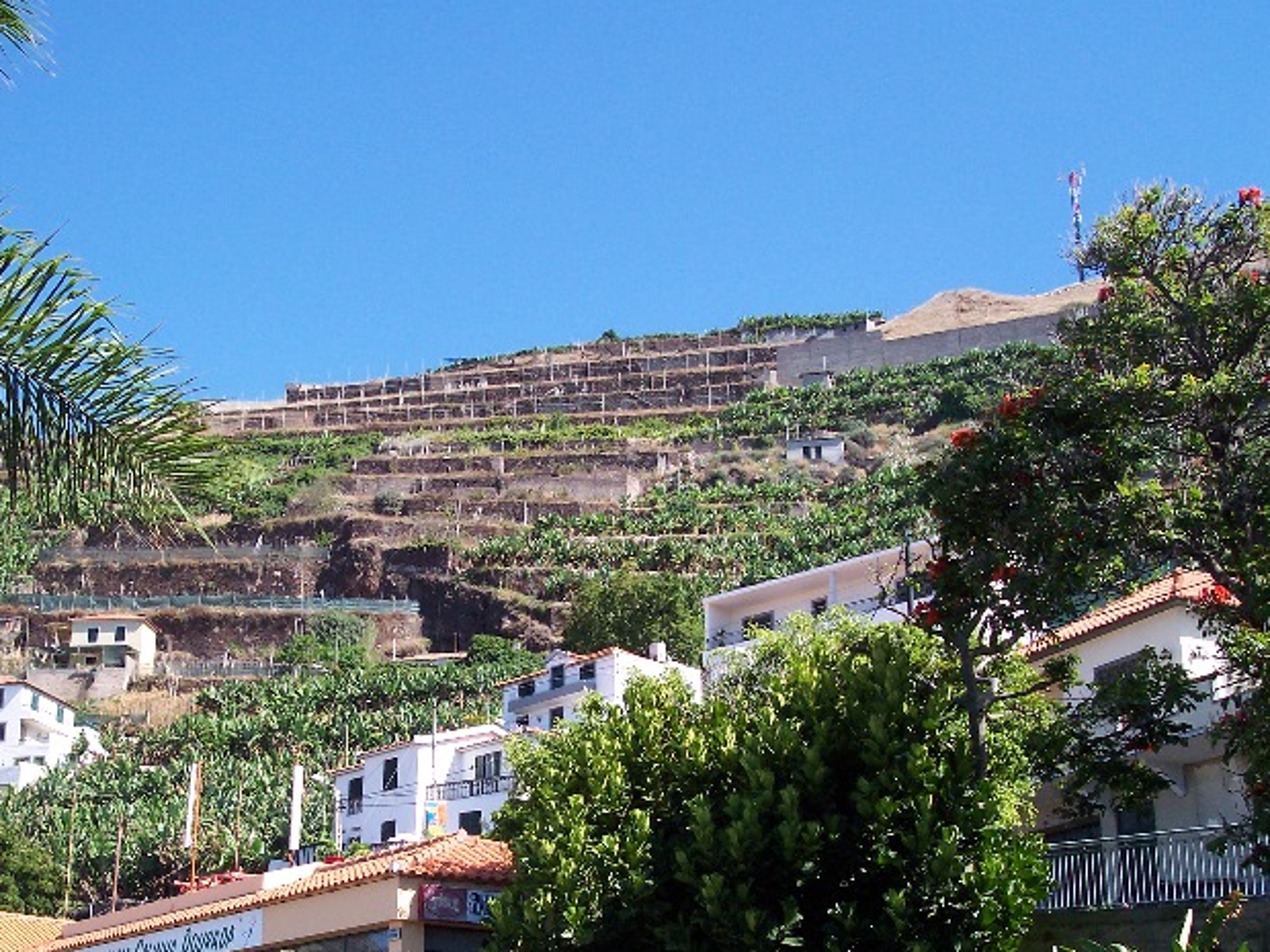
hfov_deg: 38.6
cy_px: 594
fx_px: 1798
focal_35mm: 49
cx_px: 465
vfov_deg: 29.6
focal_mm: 8
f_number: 4.8
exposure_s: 1/350
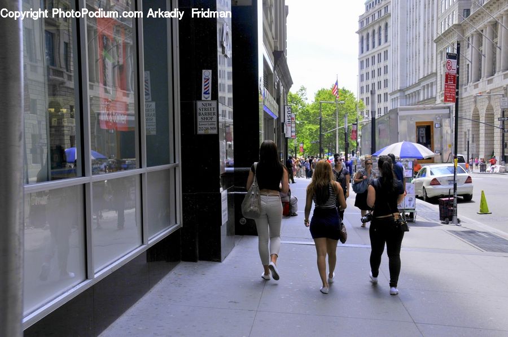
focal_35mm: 42
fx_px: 592
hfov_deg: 46.5
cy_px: 168
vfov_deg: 31.8
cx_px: 254
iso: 200
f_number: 5.6
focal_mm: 28
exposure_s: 1/320
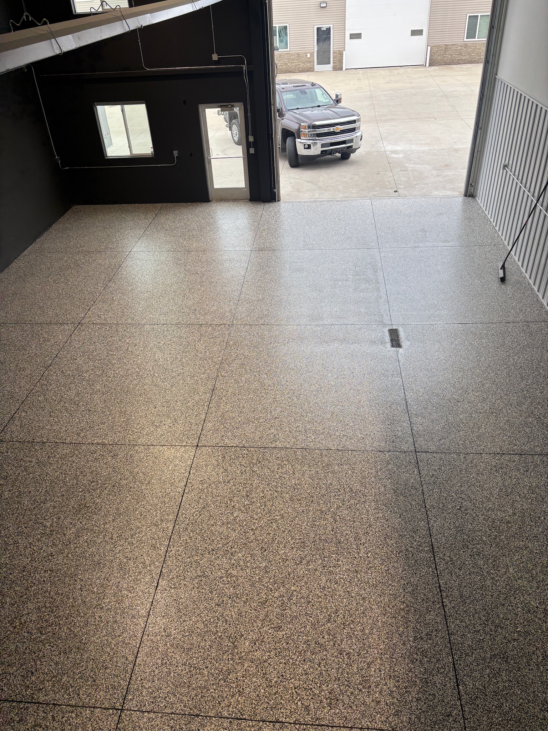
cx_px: 274
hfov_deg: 53.1
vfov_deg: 67.3
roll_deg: +3.5
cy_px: 366
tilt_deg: -34.7
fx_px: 549
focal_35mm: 26
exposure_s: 1/211
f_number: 1.6
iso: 40
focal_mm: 5.96
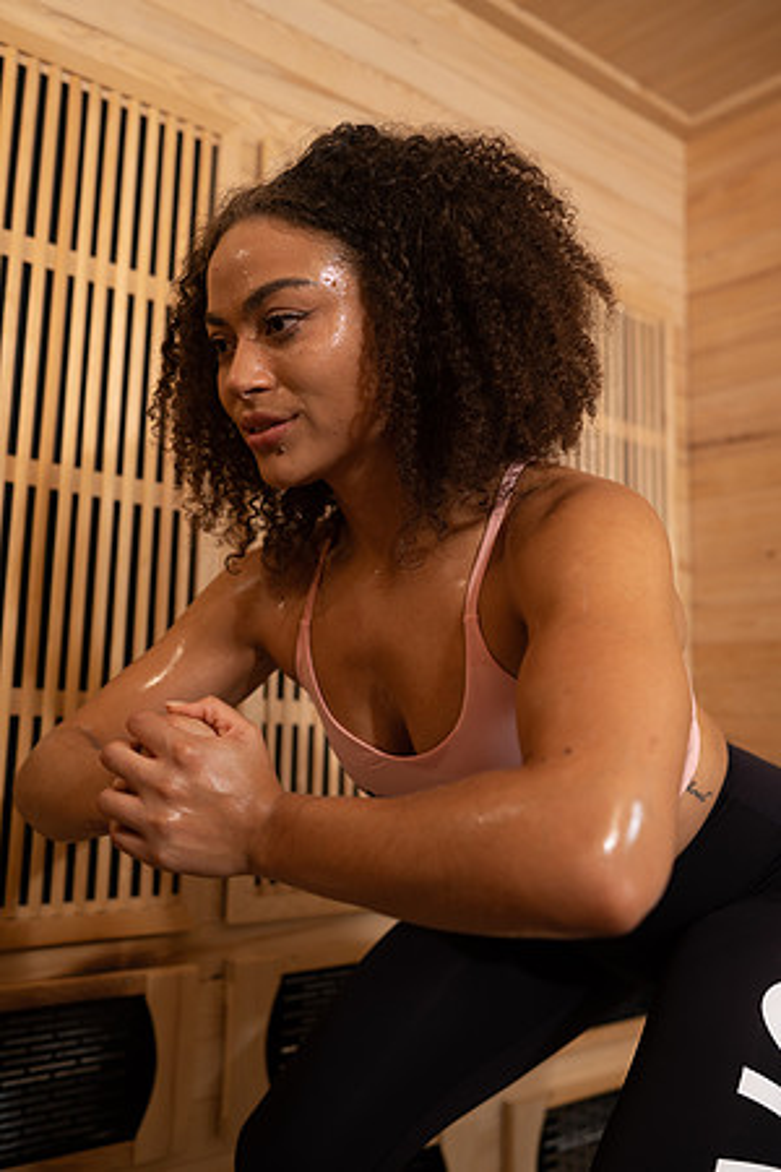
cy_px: 586
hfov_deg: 37.9
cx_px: 390
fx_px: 1139
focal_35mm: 35
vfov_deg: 54.4
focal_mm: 35
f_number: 2.8
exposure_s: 1/80
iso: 250
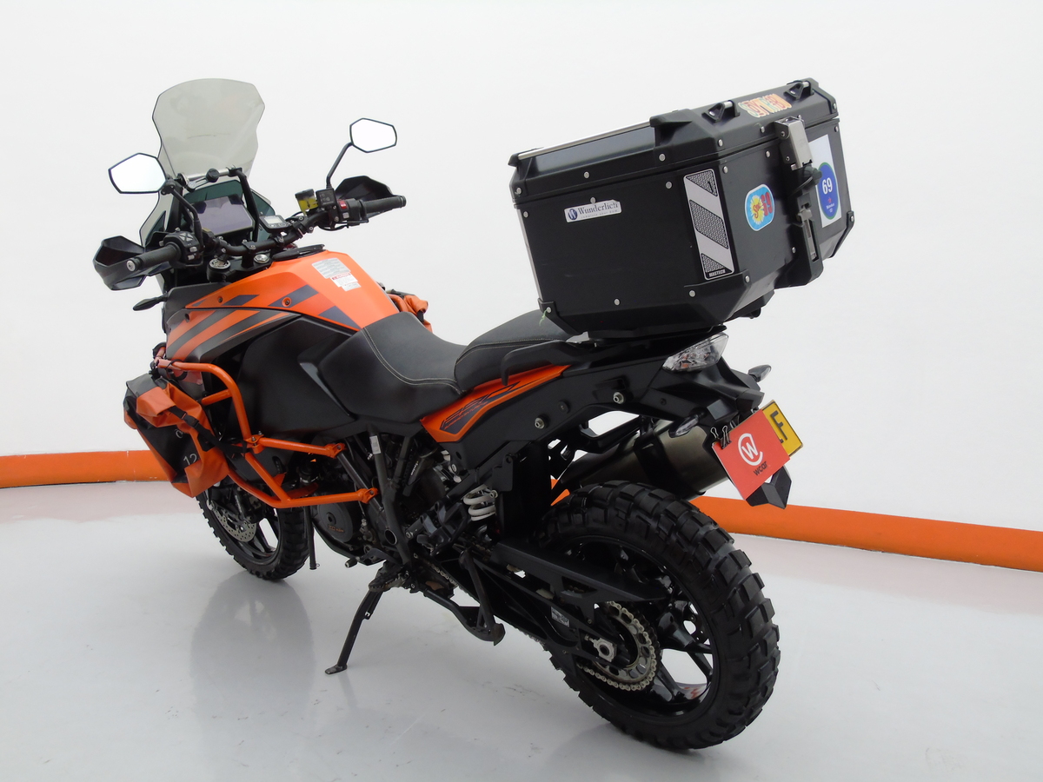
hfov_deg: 61.7
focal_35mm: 29
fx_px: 874
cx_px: 522
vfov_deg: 48.2
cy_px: 391
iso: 160
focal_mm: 5.2
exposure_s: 1/30
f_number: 3.6
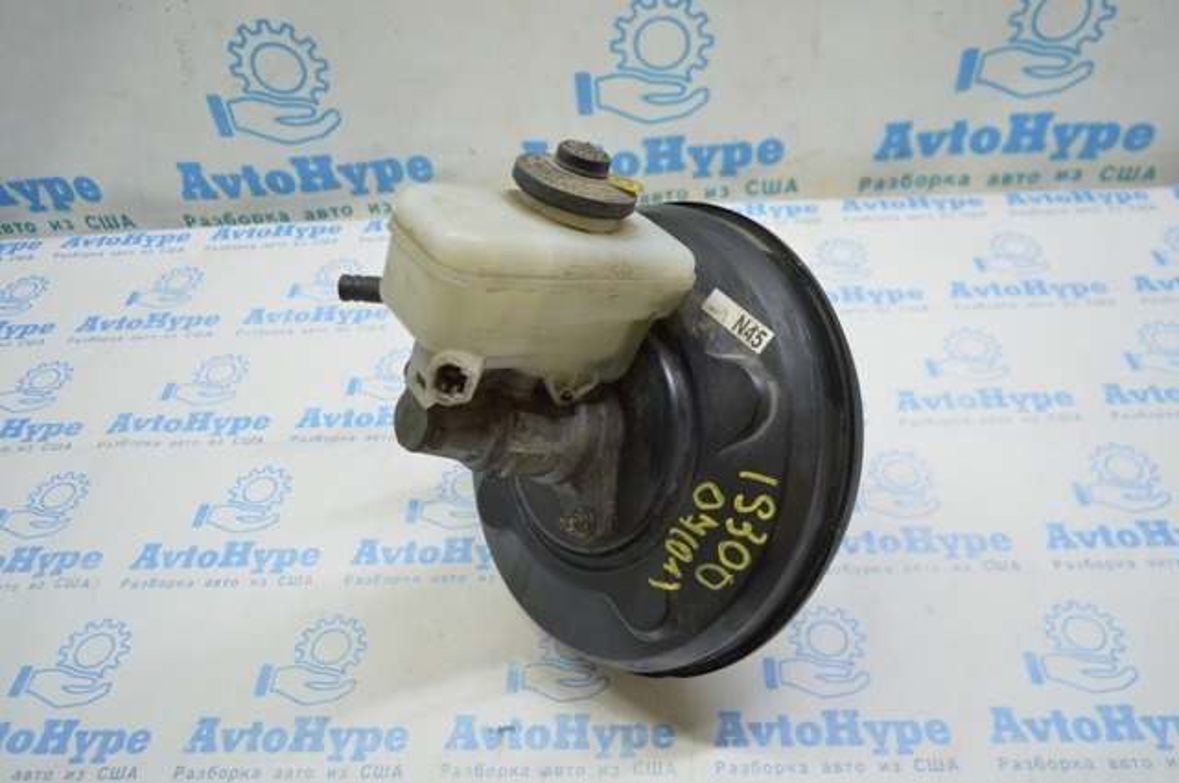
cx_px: 590
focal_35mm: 27
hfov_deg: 67.4
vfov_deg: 47.8
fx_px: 883
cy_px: 392
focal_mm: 18
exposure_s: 1/60
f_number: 3.5
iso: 400
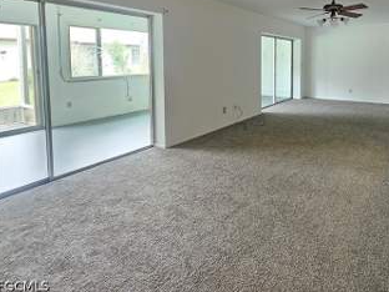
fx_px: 225
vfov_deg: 62.0
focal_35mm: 20
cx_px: 293
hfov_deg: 75.6
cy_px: 71
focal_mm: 2.2
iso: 320
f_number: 2.2
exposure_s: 1/60
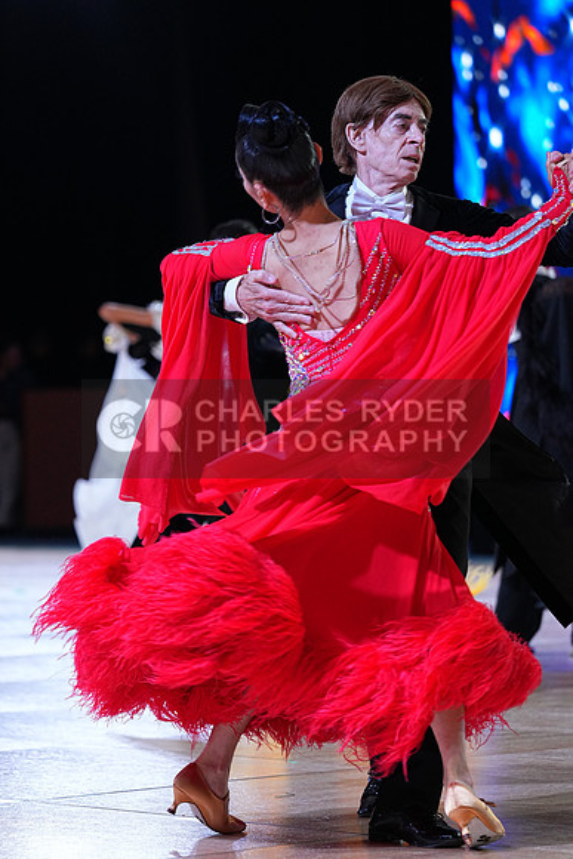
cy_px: 430
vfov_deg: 12.8
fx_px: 3841
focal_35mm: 161
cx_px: 286
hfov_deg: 8.5
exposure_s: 1/500
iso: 1600
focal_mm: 161
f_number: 4
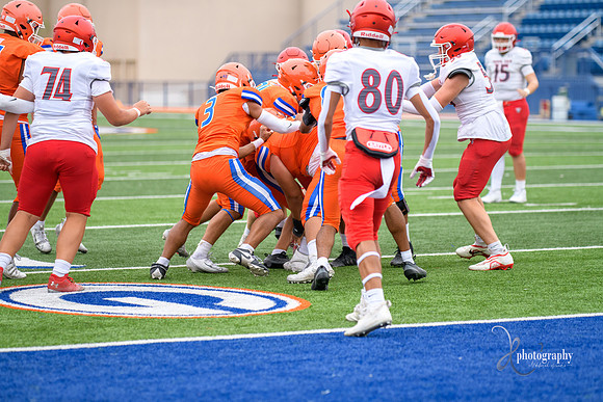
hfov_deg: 12.8
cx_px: 302
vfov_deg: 8.6
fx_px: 2681
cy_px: 201
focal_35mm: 160
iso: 800
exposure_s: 1/800
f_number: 2.8
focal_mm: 160
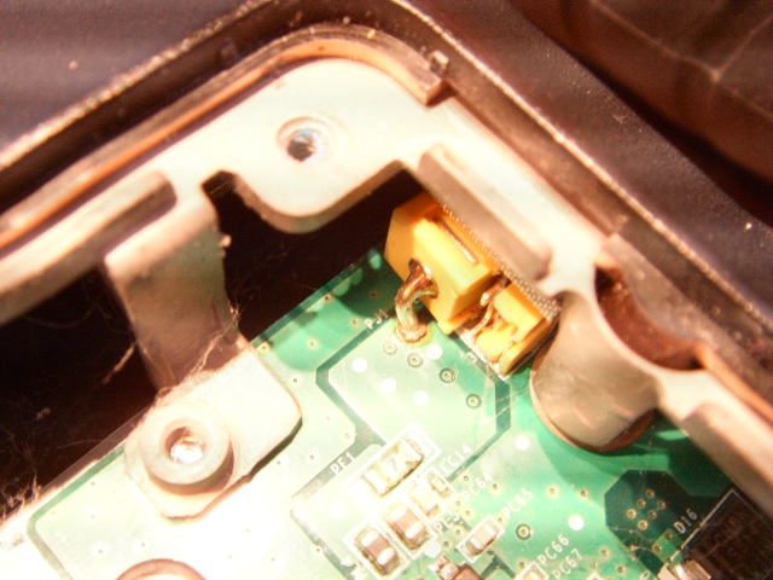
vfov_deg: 36.8
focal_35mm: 39
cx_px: 386
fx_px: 871
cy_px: 290
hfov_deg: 47.9
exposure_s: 1/10
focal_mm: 6.6
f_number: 3.5
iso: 152
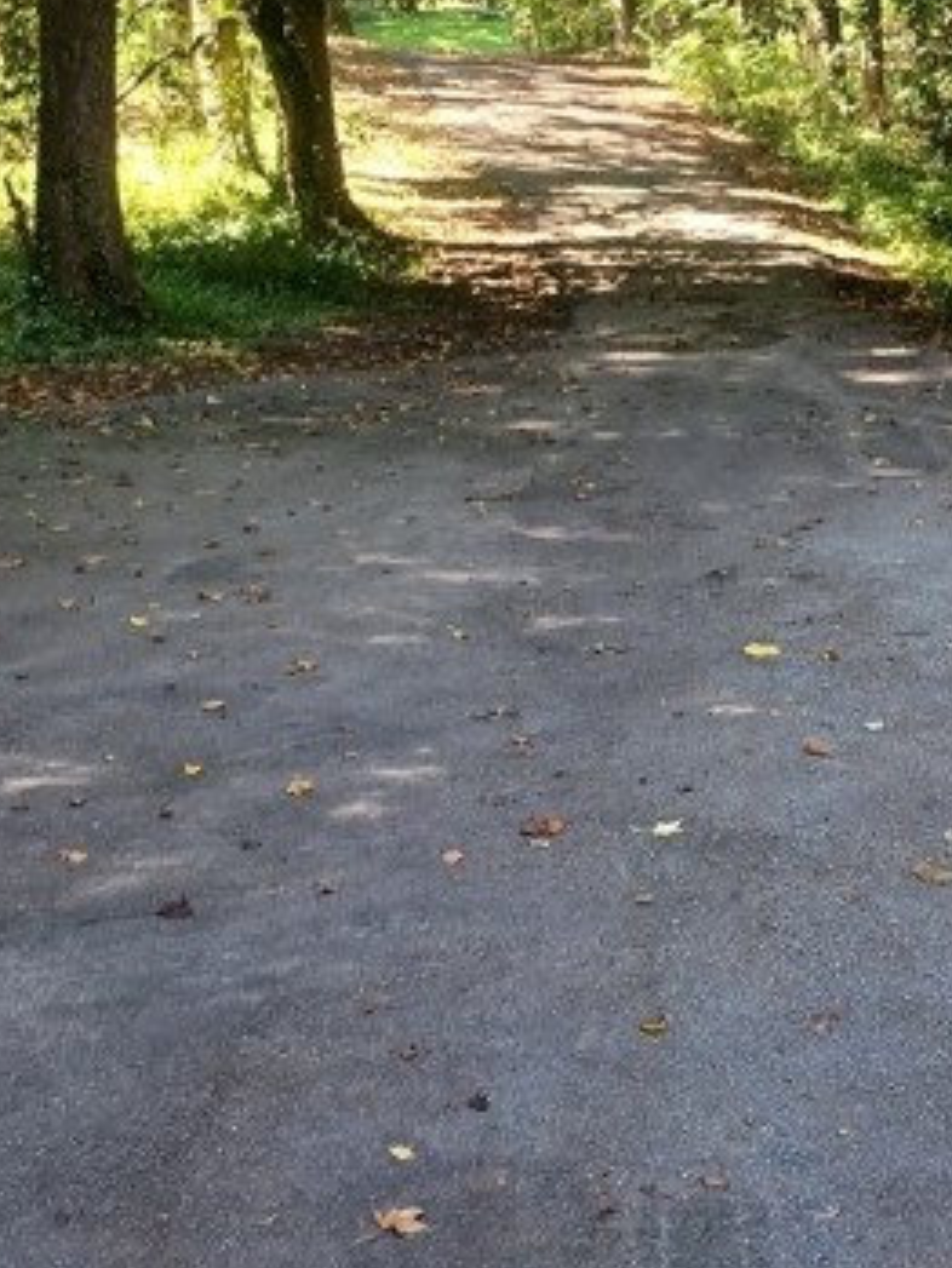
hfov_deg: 25.2
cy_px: 727
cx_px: 959
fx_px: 2016
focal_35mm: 55
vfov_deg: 34.9
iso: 200
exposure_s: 1/60
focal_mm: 4.6
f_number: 1.8
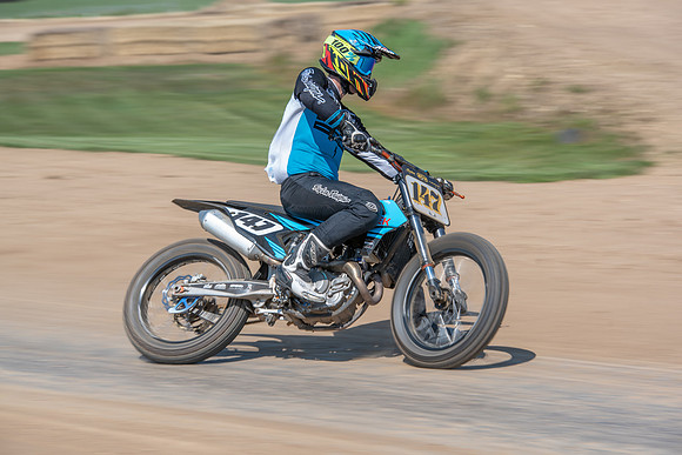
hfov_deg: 15.8
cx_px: 341
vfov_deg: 10.6
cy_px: 228
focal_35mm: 130
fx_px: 2463
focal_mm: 130
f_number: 8
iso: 100
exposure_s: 1/160
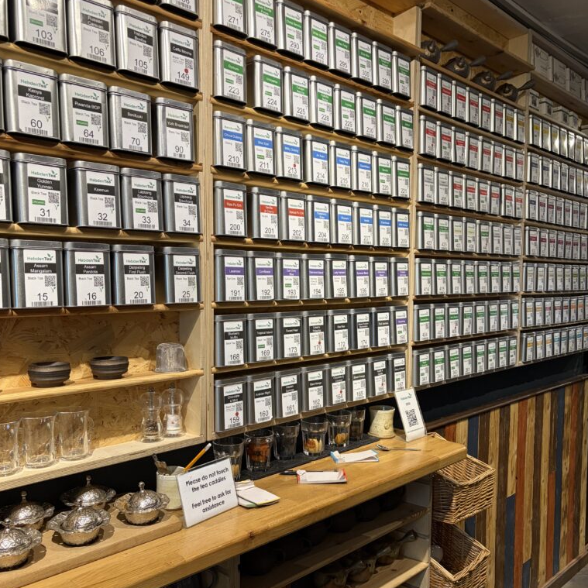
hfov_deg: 52.5
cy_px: 319
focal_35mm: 31
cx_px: 292
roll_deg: -1.0
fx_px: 596
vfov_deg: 52.5
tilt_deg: -4.2
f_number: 1.6
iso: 160
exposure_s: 1/50
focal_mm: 5.96
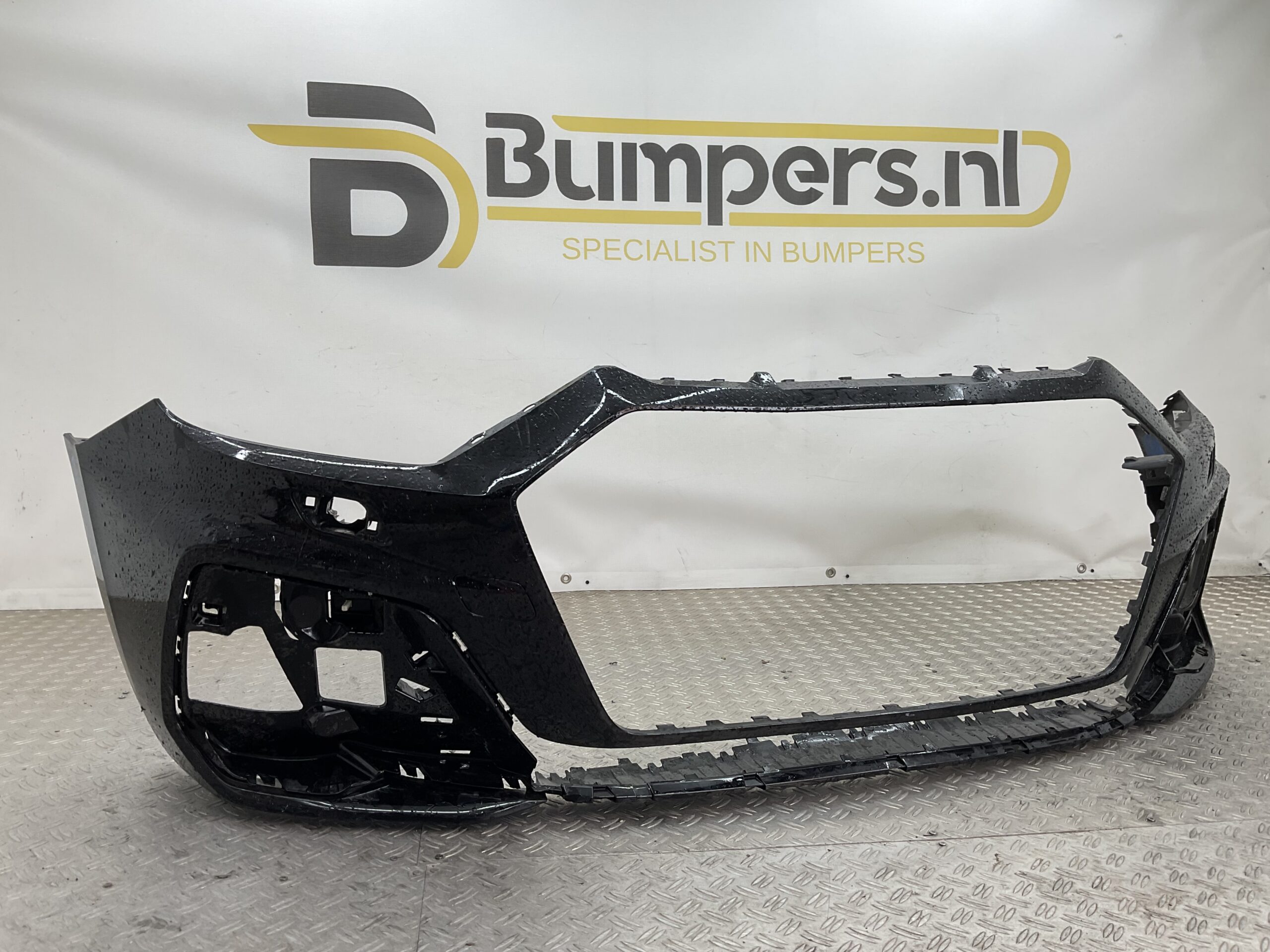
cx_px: 635
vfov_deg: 48.2
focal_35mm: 29
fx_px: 1064
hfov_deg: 61.7
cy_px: 476
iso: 16
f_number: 1.8
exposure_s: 1/110
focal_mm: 3
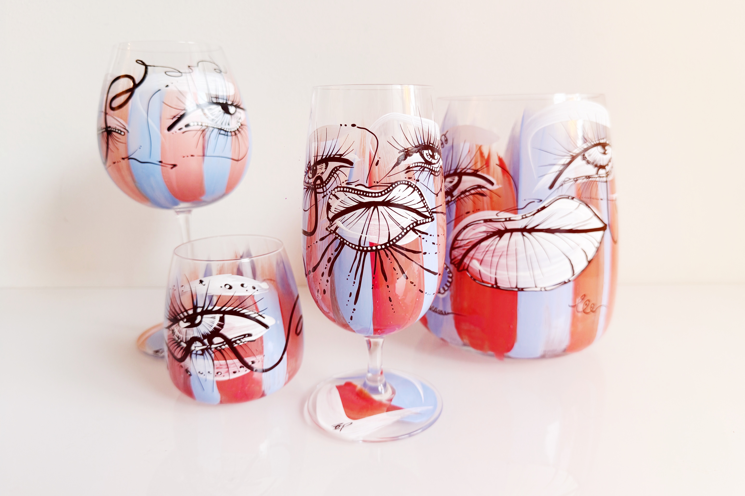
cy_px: 238
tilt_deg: -12.3
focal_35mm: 25
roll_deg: +0.9
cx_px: 372
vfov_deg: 51.3
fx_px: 517
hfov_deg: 71.5
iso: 160
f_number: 1.78
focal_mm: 6.76
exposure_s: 1/50
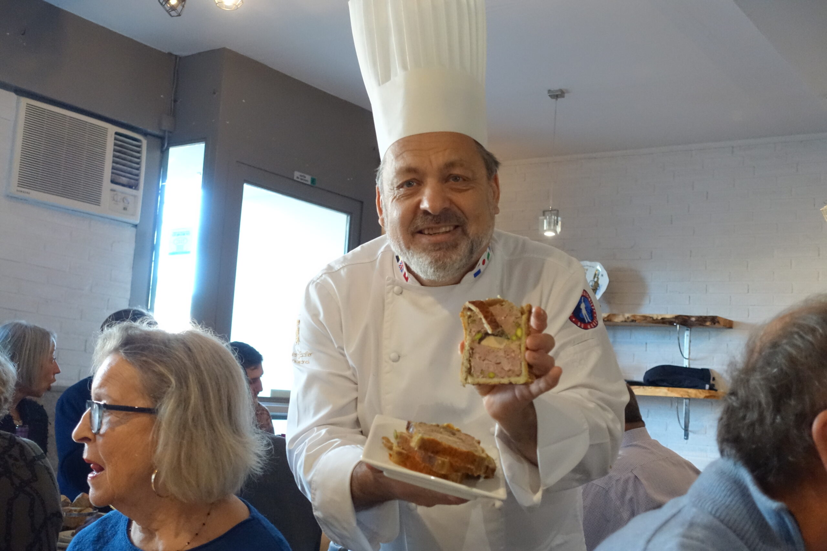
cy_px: 276
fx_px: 942
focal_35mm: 41
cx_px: 414
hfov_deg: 47.4
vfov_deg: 32.6
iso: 2500
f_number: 2.8
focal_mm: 15.1
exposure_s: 1/200
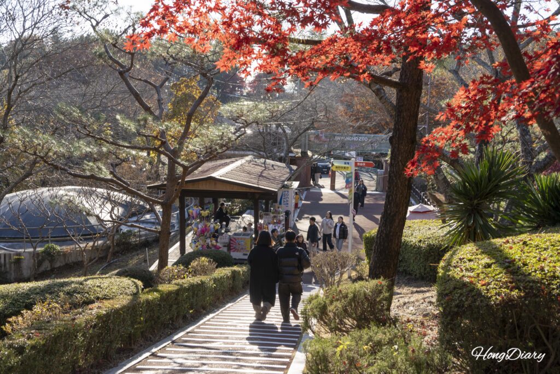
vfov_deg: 34.2
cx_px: 280
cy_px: 187
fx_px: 607
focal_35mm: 39
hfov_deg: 49.5
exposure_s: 1/100
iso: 100
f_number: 6.3
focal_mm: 39
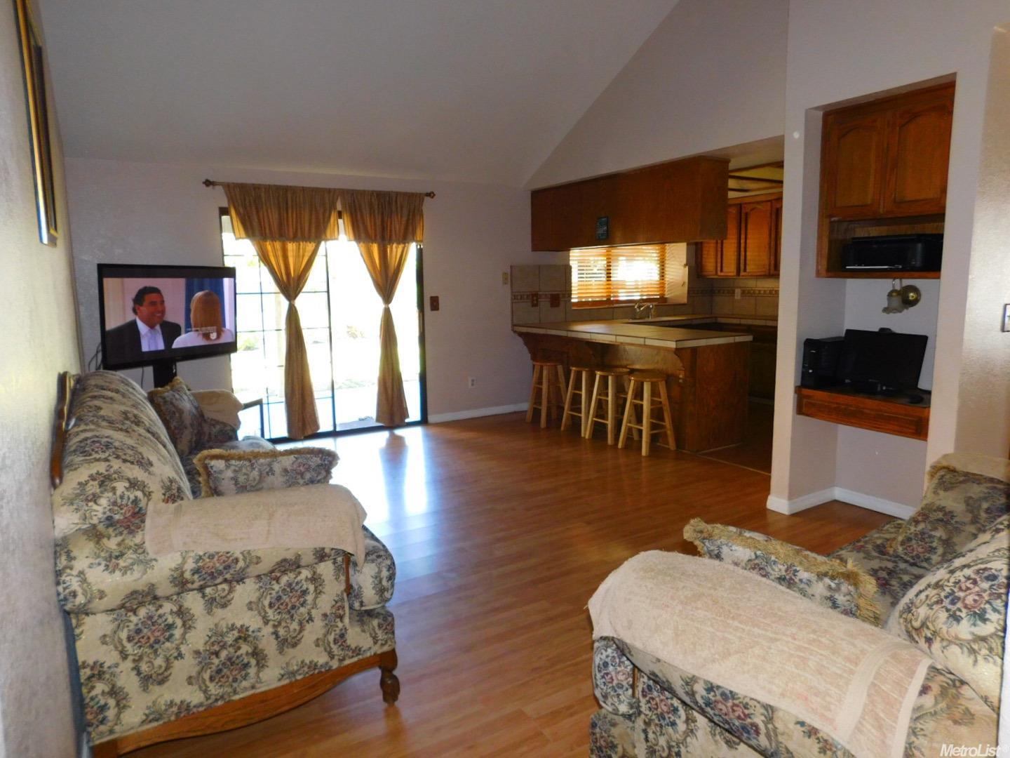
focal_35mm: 23
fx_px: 671
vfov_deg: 58.9
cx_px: 505
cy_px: 379
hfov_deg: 73.9
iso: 200
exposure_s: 1/30
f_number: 3
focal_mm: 4
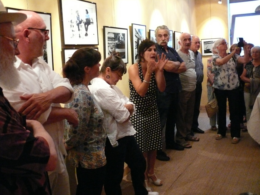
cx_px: 130
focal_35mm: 35
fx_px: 263
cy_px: 98
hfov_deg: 52.6
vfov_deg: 40.7
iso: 800
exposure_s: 1/30
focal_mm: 7.4
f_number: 2.8
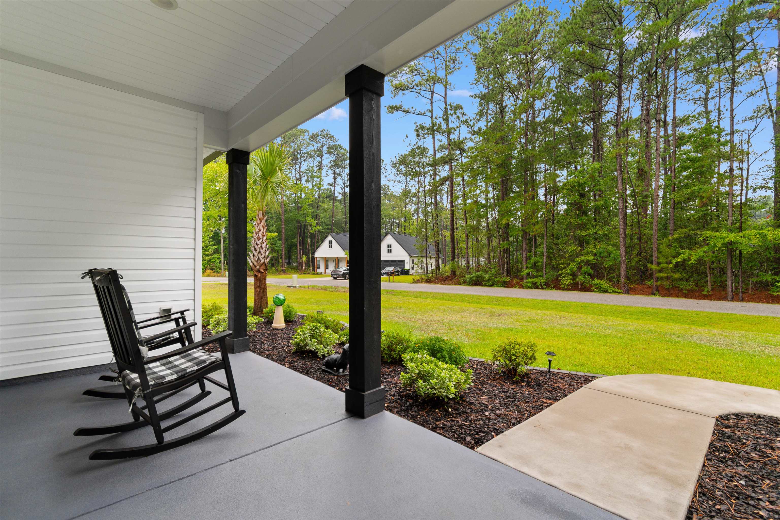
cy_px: 260
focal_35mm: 15
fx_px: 325
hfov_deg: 100.4
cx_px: 390
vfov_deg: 77.3
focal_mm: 10
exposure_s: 1/125
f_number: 5.6
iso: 100
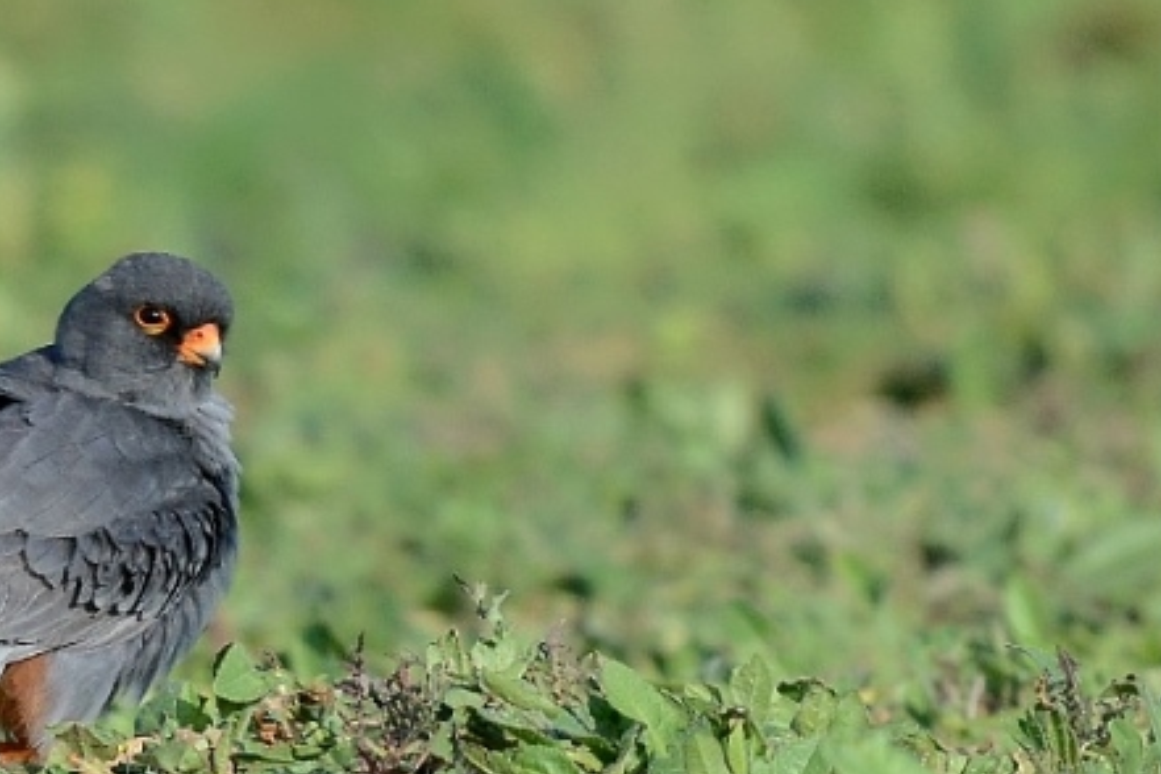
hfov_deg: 2.3
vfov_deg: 1.5
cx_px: 184
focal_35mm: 906
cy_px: 438
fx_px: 29216
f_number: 4
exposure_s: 1/3200
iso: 500
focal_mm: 500
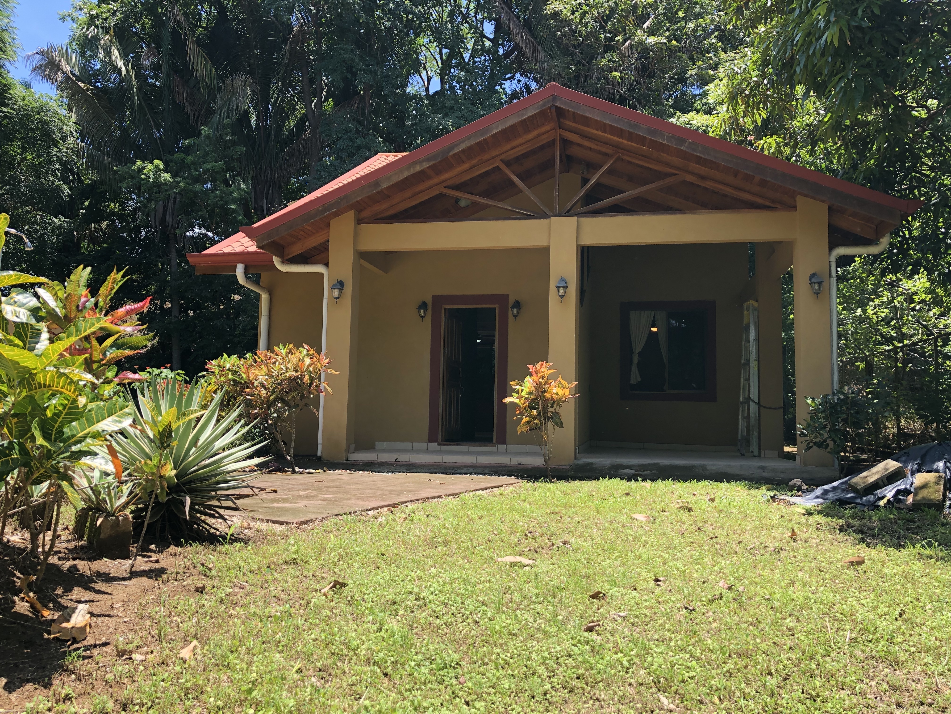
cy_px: 357
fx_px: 769
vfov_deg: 49.7
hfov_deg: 63.4
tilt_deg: +5.5
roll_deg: -0.1
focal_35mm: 28
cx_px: 476
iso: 20
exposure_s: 1/527
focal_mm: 4
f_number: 1.8
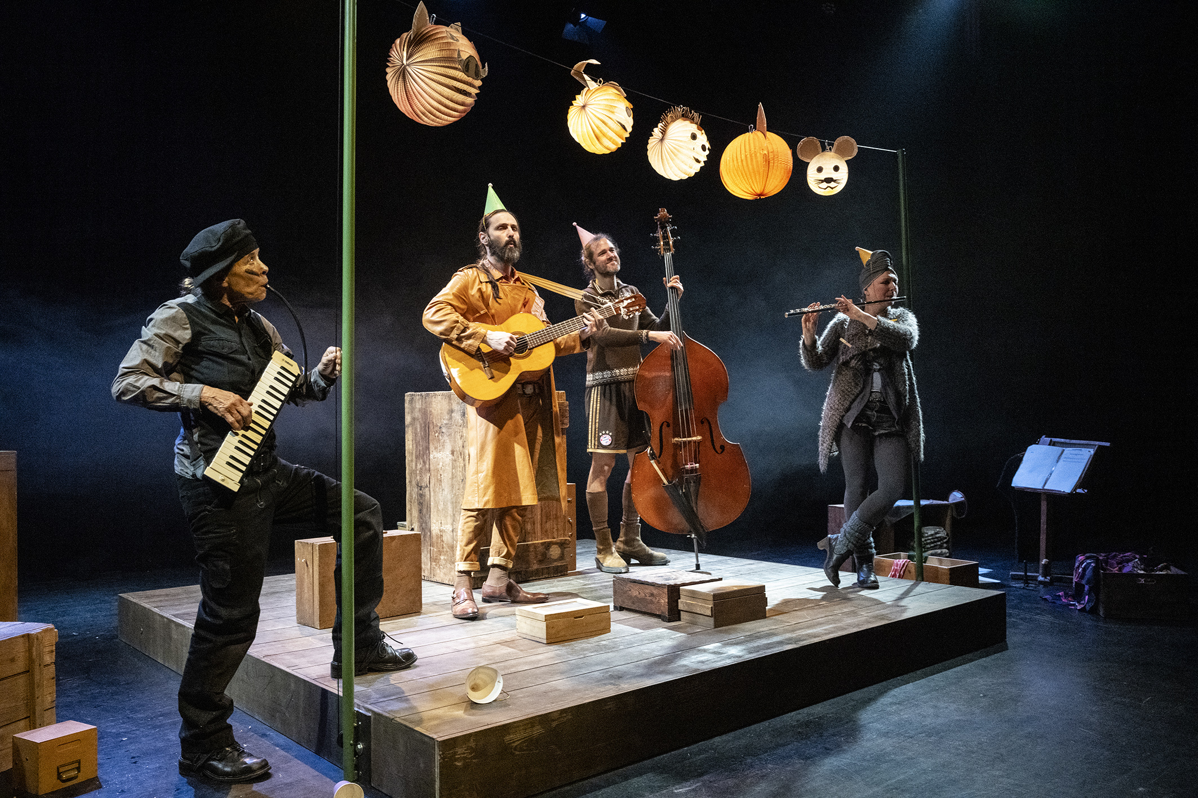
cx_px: 599
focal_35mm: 30
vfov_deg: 44.3
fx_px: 982
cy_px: 399
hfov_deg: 62.8
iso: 6400
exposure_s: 1/125
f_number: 5.6
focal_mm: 29.5
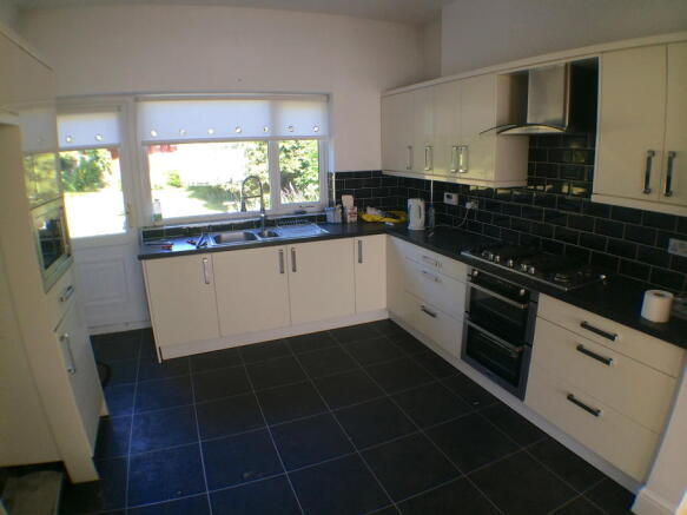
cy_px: 258
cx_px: 344
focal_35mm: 30
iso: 64
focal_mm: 4.12
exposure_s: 1/120
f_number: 2.2
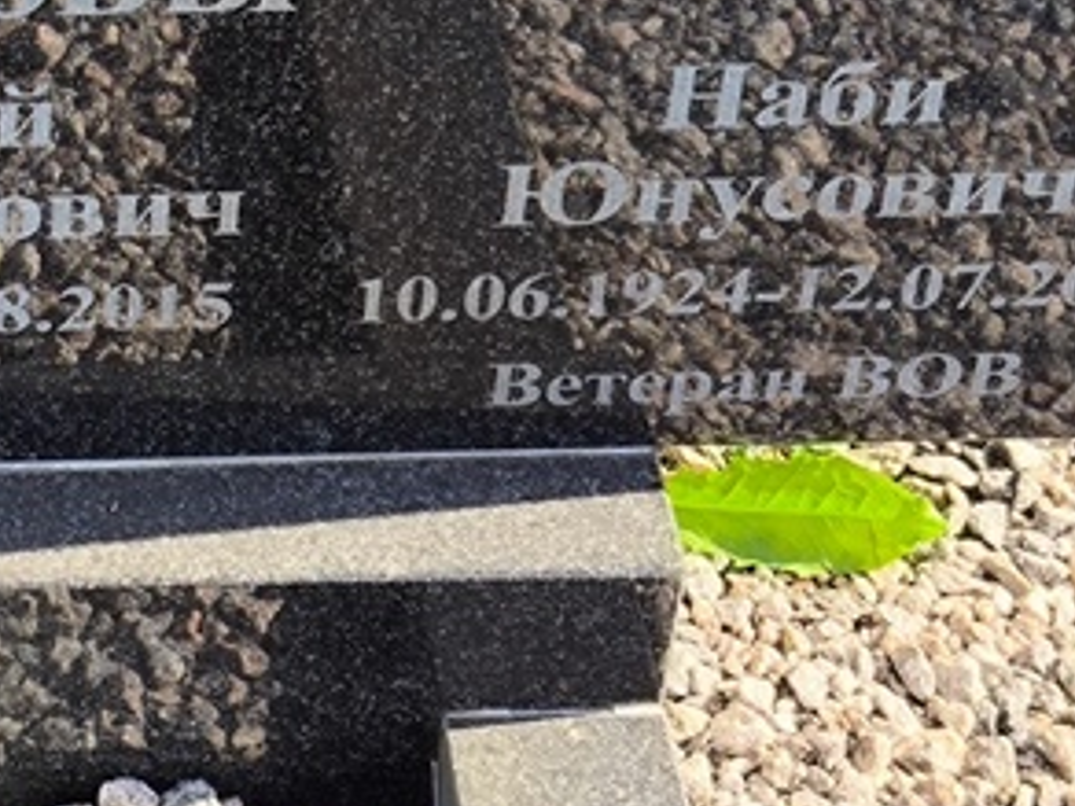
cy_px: -37
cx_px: -271
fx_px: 4255
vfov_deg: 10.7
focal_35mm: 137
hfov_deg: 13.9
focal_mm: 4.71
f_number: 1.7
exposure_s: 1/457
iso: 50
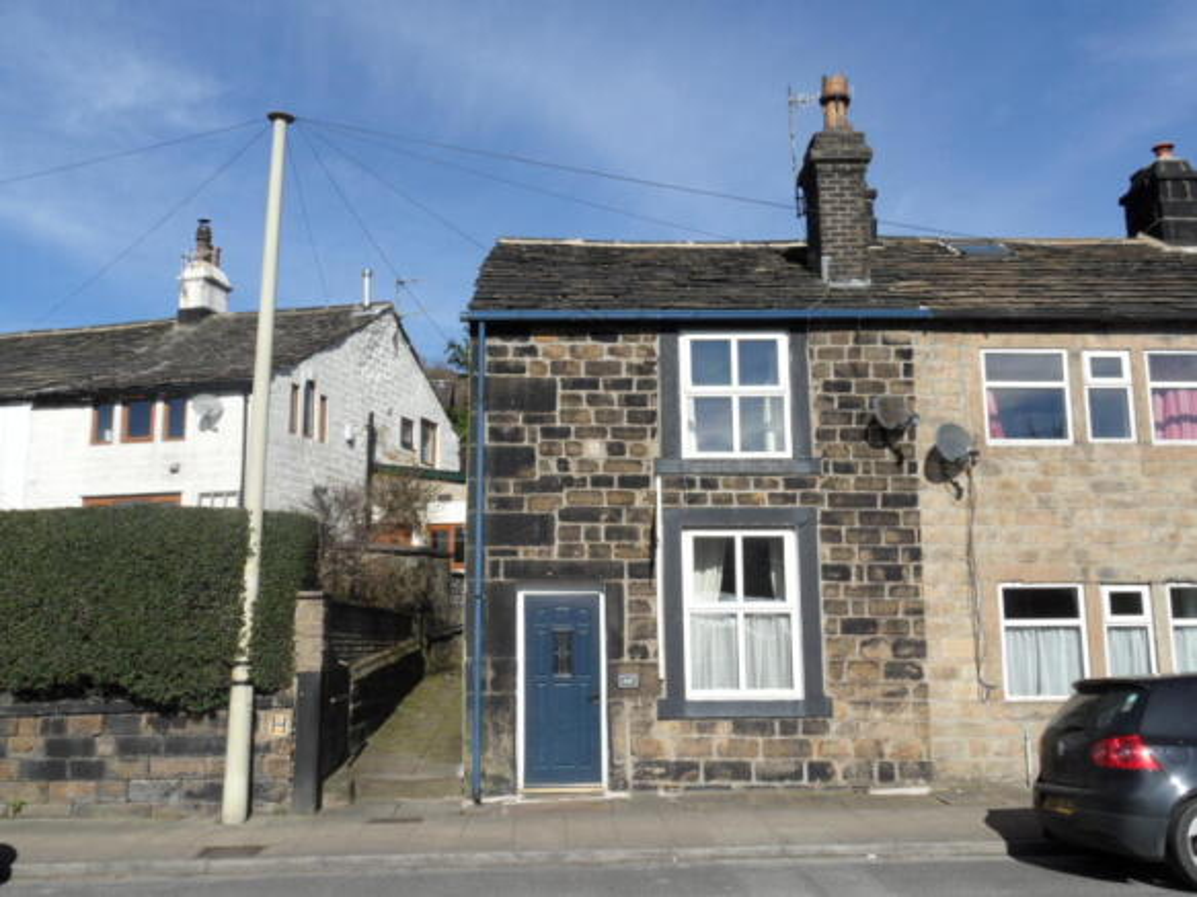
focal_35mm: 32
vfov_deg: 44.1
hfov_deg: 56.8
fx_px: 1106
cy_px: 448
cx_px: 598
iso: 80
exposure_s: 1/500
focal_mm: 5.3
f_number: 5
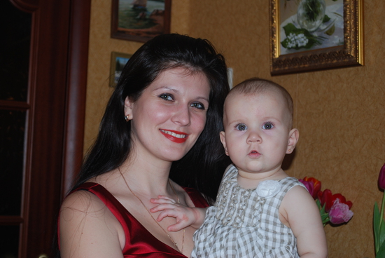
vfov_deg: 20.2
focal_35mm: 68
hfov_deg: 29.8
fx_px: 723
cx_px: 192
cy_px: 129
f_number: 5.3
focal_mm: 45
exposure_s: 1/60
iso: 200
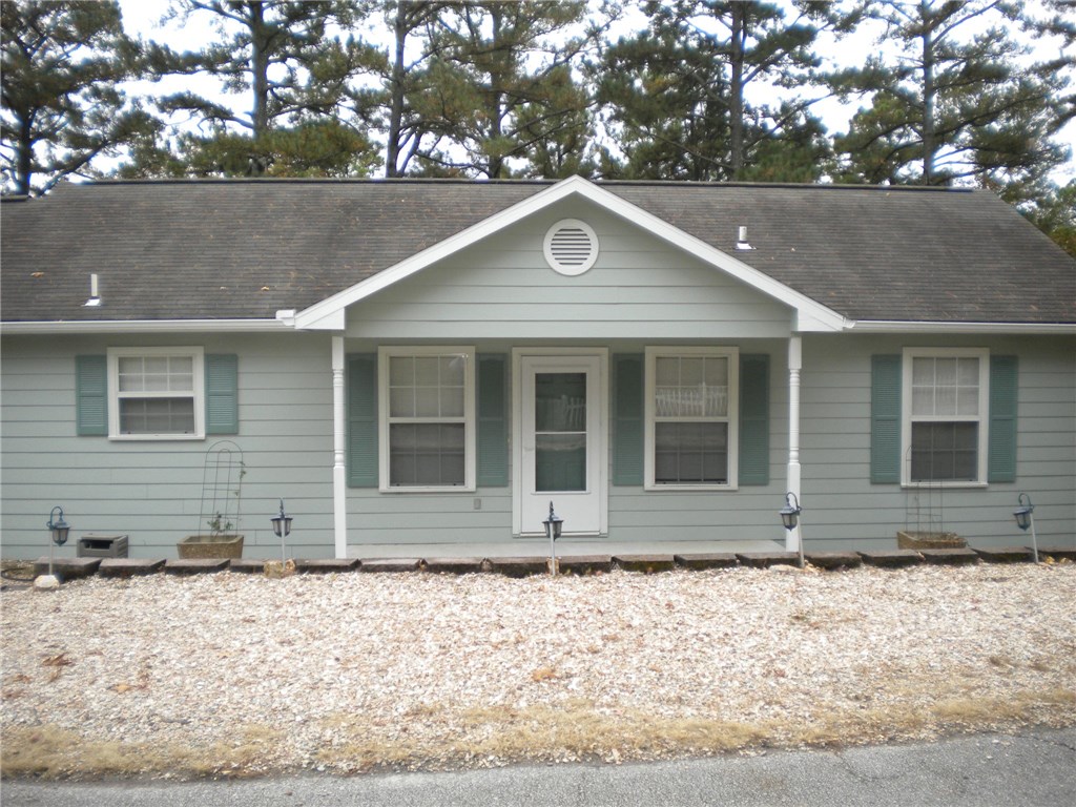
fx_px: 1088
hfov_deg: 52.6
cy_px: 404
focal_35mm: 35
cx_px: 538
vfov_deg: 40.7
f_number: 3.1
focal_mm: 6.3
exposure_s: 1/254
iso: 113
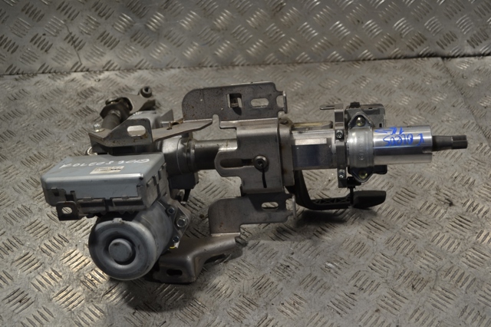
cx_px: 246
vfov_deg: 29.8
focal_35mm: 45
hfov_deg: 43.6
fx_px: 613
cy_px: 164
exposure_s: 1/50
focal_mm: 30
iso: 100
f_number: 4.5
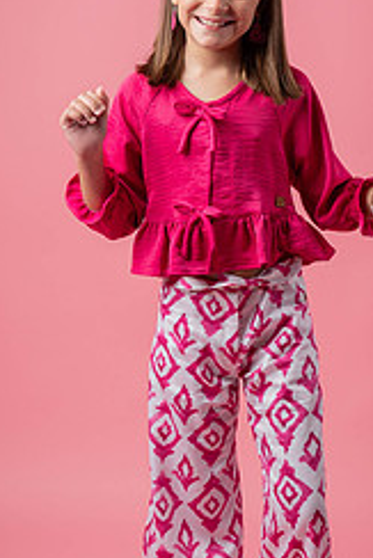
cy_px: 281
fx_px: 1629
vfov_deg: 19.4
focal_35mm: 105
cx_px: 201
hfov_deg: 13.1
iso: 64
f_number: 4.5
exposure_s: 1/160
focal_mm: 57
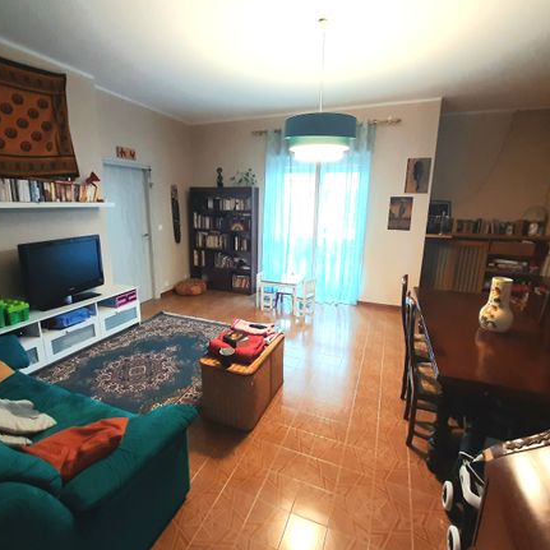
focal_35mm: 16
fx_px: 288
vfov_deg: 87.4
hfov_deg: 87.4
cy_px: 276
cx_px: 269
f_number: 2.2
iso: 250
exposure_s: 1/25
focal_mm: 1.42
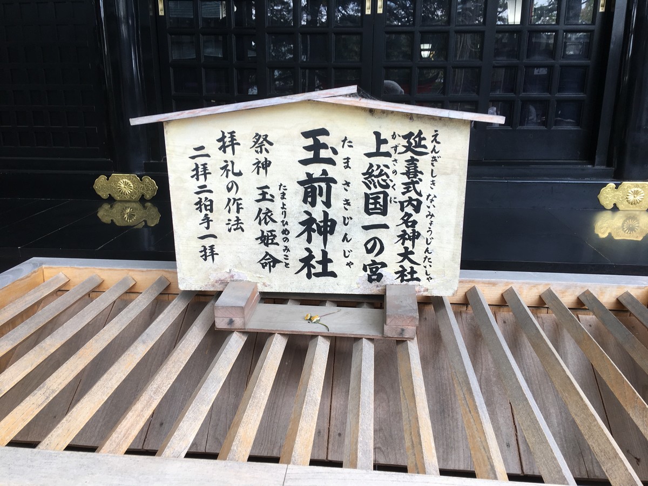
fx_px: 543
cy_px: 243
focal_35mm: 29
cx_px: 324
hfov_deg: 61.7
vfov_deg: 48.2
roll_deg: +0.8
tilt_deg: -15.5
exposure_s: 1/120
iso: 25
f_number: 2.2
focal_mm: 4.15
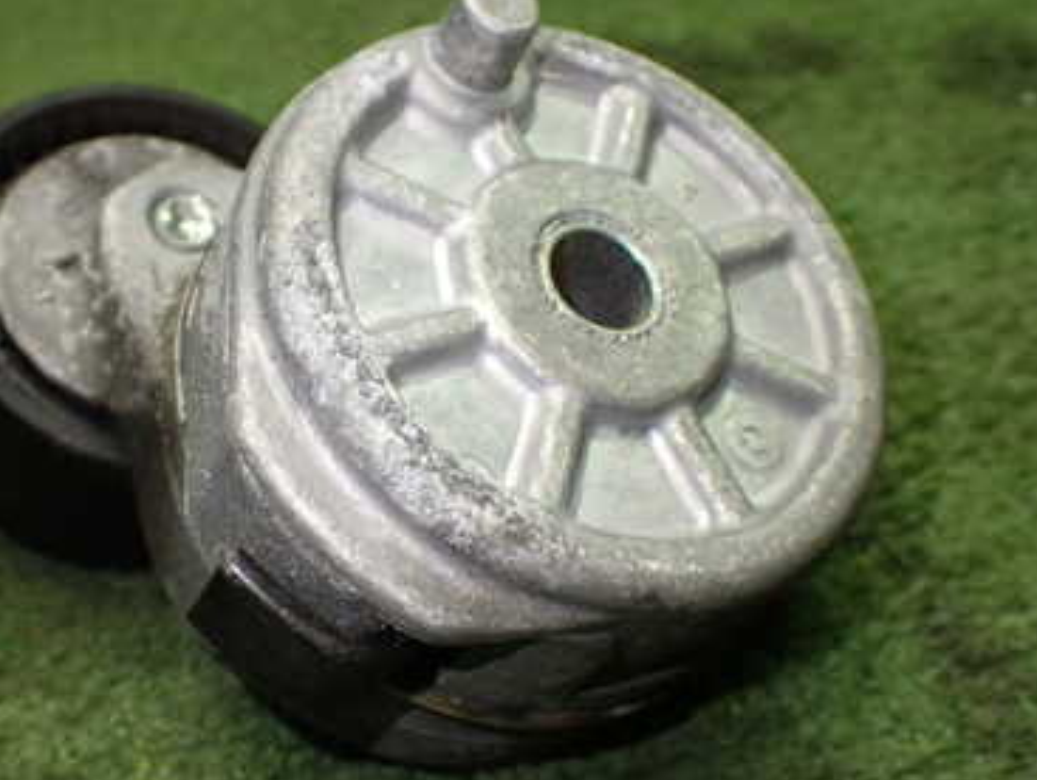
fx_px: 1469
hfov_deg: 38.4
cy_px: 427
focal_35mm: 49
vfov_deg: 29.7
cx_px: 348
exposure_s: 1/125
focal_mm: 5.4
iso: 400
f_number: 2.3
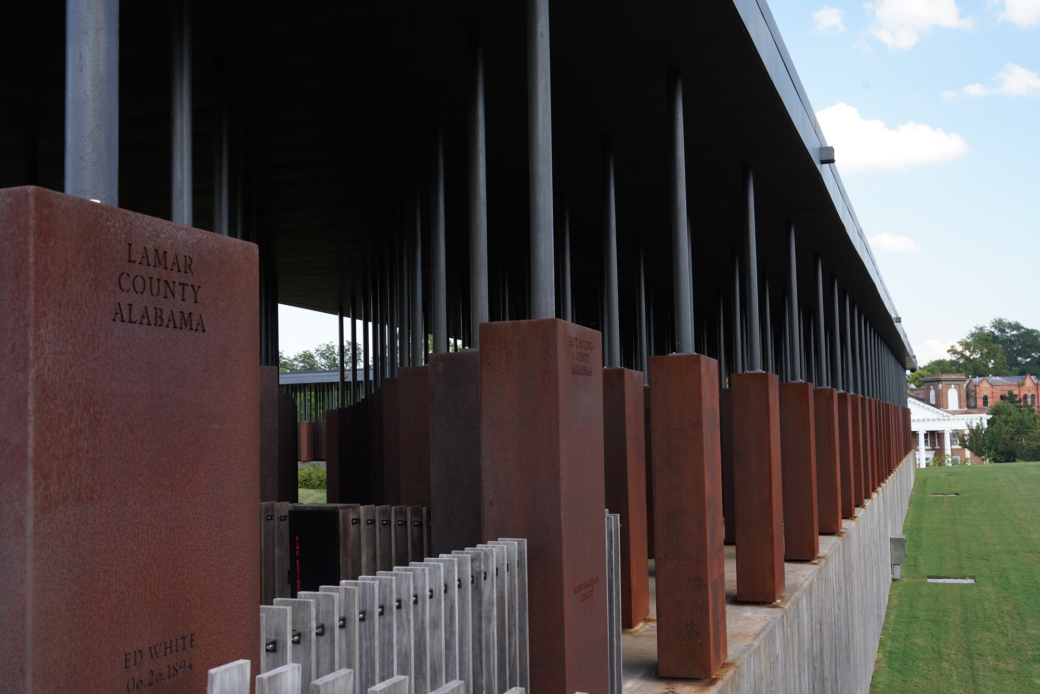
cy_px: 347
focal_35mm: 39
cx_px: 520
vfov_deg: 34.2
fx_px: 1127
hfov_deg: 49.5
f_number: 10
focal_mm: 39
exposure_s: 1/100
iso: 800
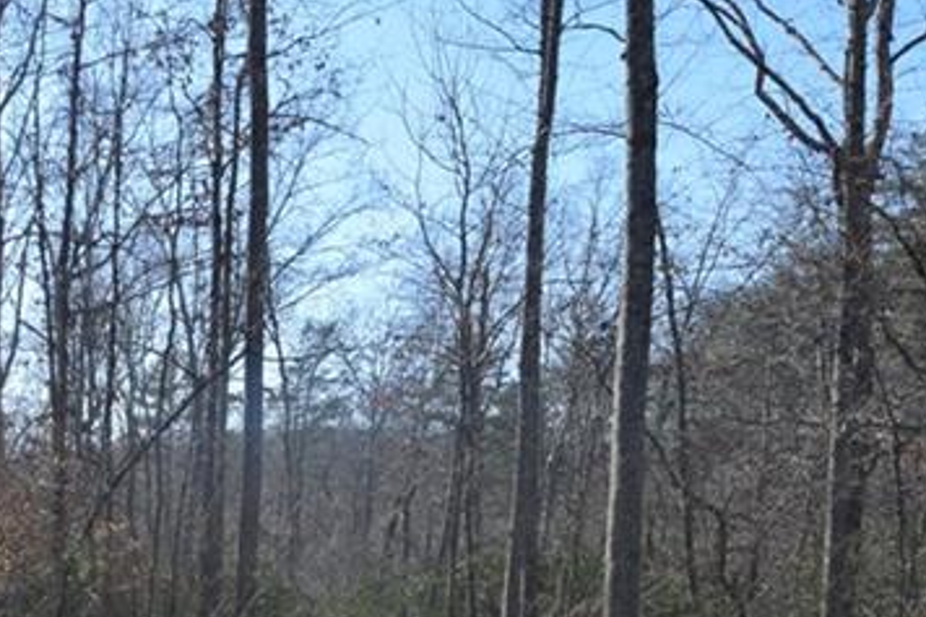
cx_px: -140
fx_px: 1220
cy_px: 713
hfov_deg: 34.6
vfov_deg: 25.8
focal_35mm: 47
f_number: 8
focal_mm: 11
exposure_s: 1/250
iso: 200
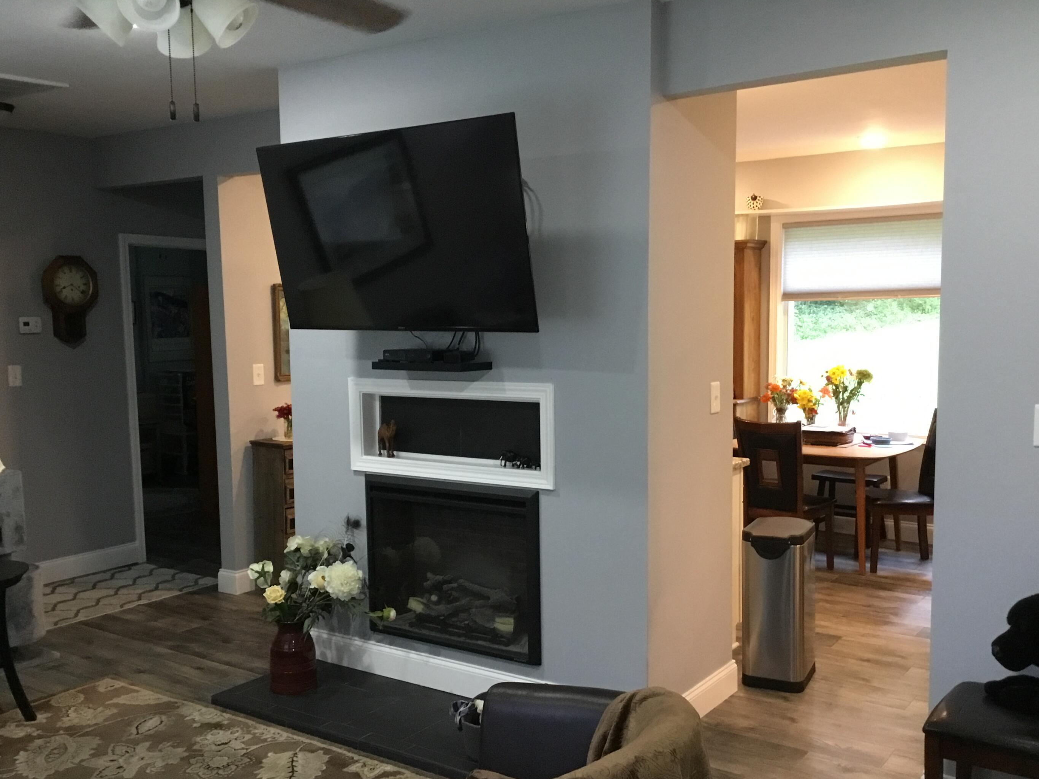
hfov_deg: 54.0
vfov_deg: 41.8
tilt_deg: -6.3
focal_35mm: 34
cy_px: 423
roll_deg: +0.0
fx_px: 1020
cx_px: 522
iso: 200
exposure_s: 1/30
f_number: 2.4
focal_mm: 3.3
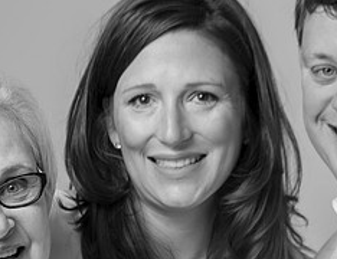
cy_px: 327
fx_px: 3429
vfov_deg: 4.3
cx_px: 247
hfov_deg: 5.6
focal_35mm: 349
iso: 125
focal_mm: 110
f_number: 5.6
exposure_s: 1/160
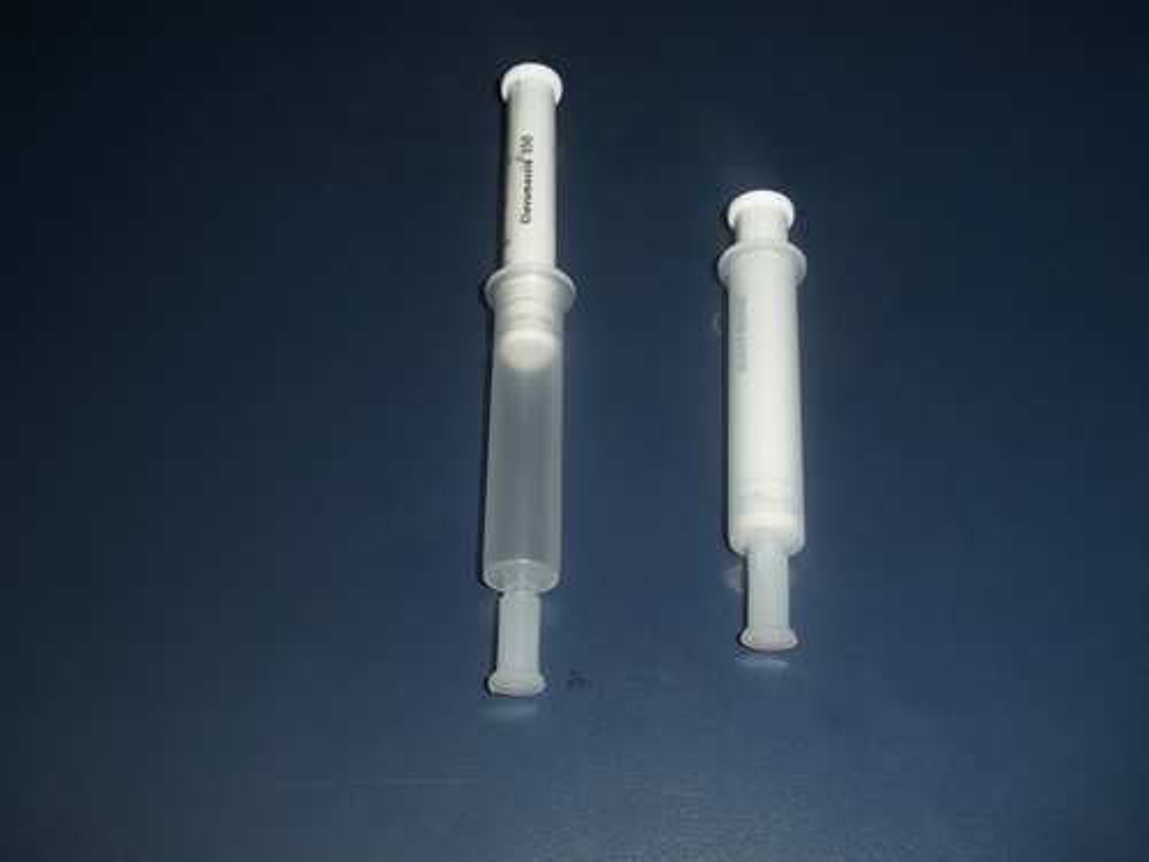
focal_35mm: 36
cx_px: 574
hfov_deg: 51.4
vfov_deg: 39.7
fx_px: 1195
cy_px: 431
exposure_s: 1/30
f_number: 3.1
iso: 64
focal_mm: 6.5
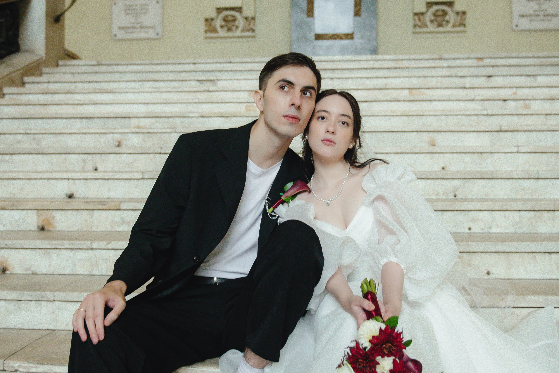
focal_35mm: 40
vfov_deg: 33.0
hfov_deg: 47.9
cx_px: 280
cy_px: 186
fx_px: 629
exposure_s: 1/160
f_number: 2.8
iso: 3200
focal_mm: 27
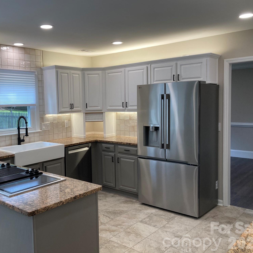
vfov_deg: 48.4
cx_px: 91
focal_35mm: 34
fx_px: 281
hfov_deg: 47.9
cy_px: 125
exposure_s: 1/120
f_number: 1.8
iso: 40
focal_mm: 3.99
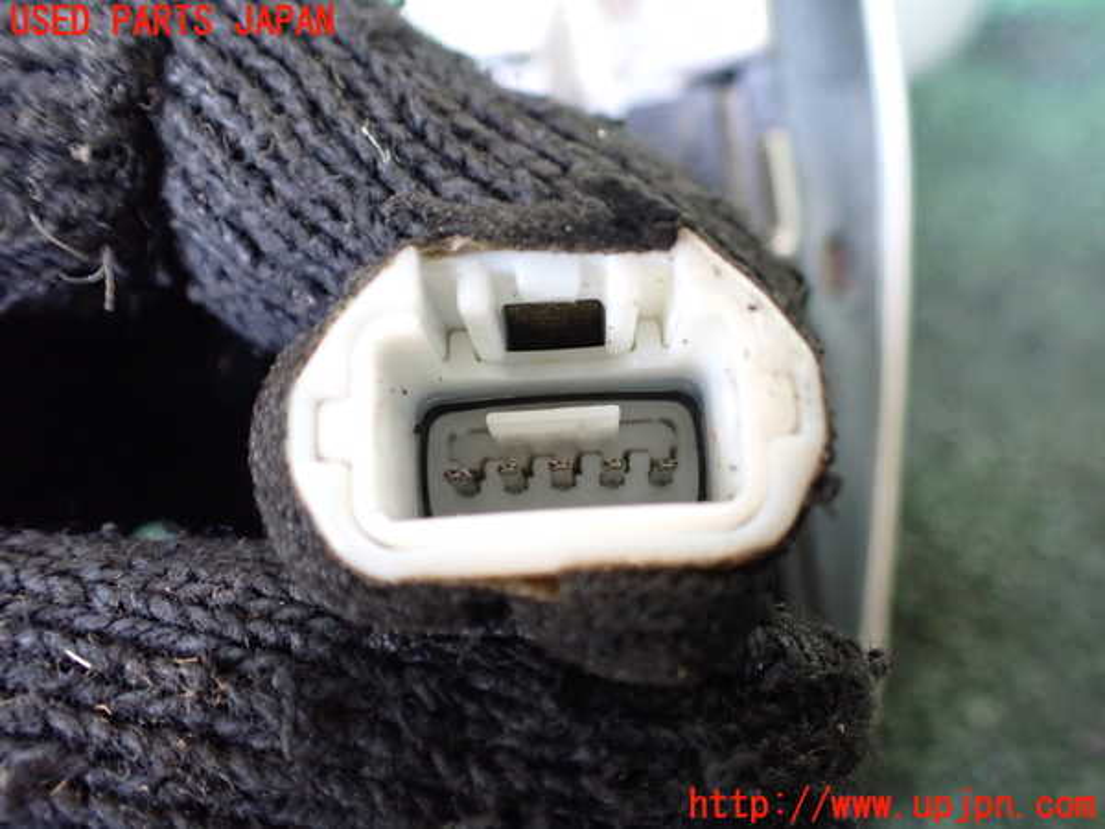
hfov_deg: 60.0
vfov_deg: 46.8
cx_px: 552
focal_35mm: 30
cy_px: 414
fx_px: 958
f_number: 2.3
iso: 800
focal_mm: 5.4
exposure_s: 1/50
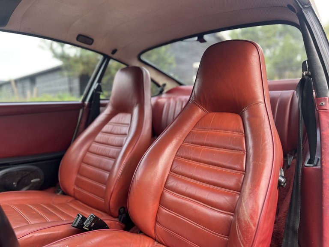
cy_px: 124
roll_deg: +0.9
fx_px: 247
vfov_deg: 53.1
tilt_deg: -5.2
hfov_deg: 67.3
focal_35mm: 26
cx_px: 164
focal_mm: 5.7
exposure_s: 1/136
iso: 32
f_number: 1.5
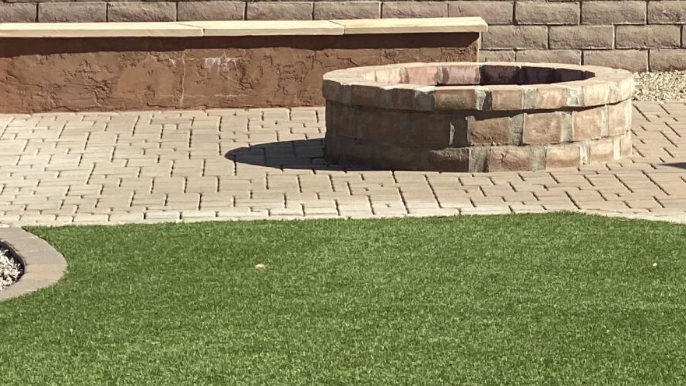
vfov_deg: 6.2
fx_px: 3510
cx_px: 816
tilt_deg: -1.8
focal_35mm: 193
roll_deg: -1.1
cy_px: -173
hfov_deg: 11.0
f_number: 2
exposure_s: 1/1043
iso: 20
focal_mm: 6
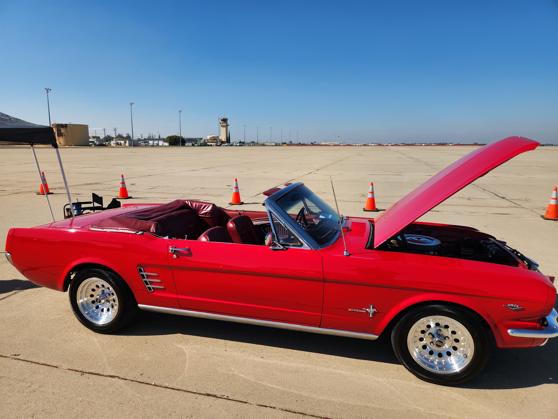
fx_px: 371
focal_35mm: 23
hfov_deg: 73.9
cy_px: 210
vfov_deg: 58.9
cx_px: 279
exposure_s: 1/2600
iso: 20
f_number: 1.8
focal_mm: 5.4
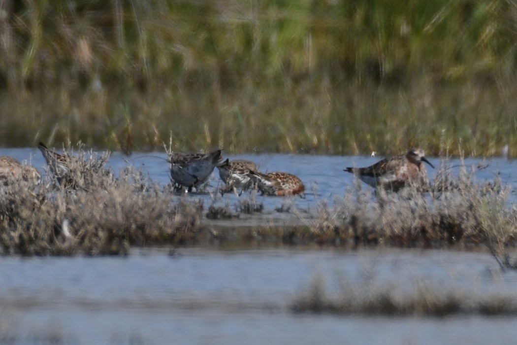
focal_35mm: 750
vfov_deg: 1.8
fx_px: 10770
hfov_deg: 2.7
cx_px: 258
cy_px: 172
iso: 320
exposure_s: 1/1600
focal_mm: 500
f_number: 7.1
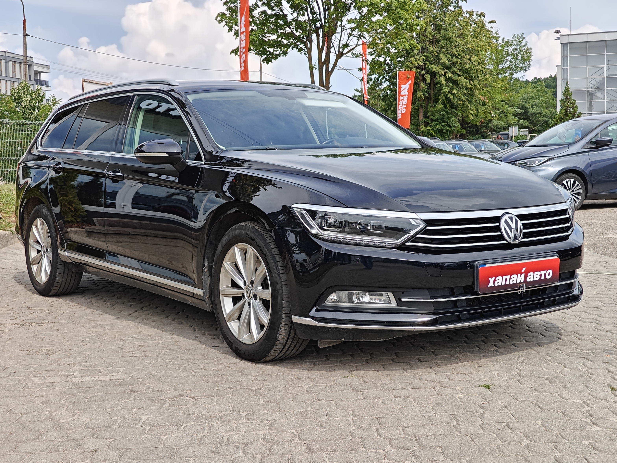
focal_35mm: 47
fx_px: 838
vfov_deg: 30.9
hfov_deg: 40.4
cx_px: 308
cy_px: 232
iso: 50
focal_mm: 7.08
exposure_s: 1/1459
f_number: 2
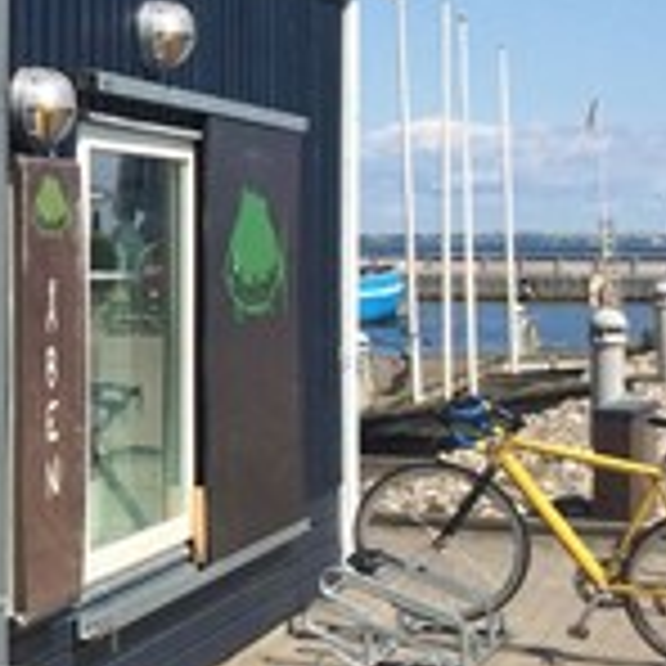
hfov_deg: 13.7
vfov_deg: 15.7
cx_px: -612
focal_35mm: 111
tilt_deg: +1.4
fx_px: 2416
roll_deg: +1.7
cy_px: 230
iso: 32
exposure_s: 1/2740
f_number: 2.2
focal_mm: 4.15
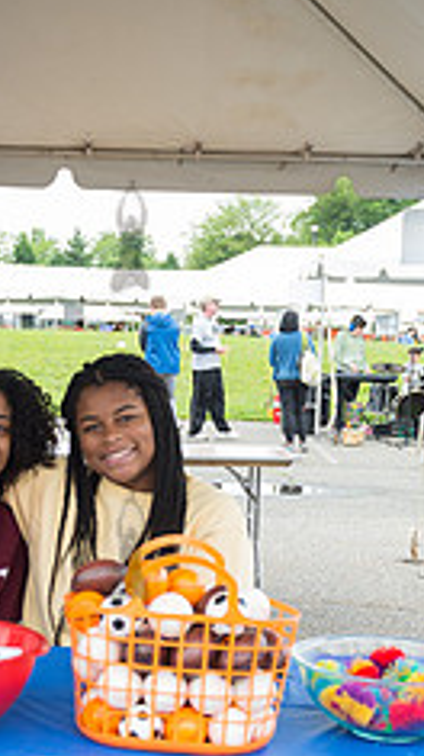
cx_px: 128
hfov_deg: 19.3
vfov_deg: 33.3
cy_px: 545
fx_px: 1241
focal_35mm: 62
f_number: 4
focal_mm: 24
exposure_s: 1/250
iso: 200
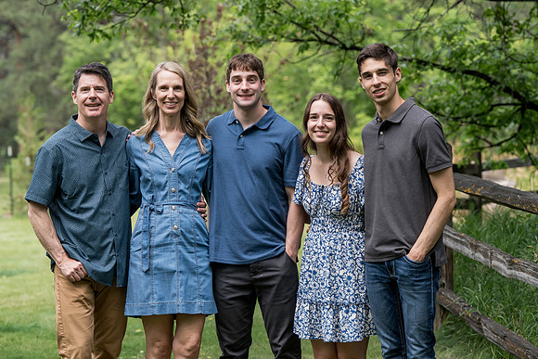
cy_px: 180
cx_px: 269
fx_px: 1659
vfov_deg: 12.3
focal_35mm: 111
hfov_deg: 18.4
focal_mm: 111
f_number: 4.5
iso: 2500
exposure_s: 1/160
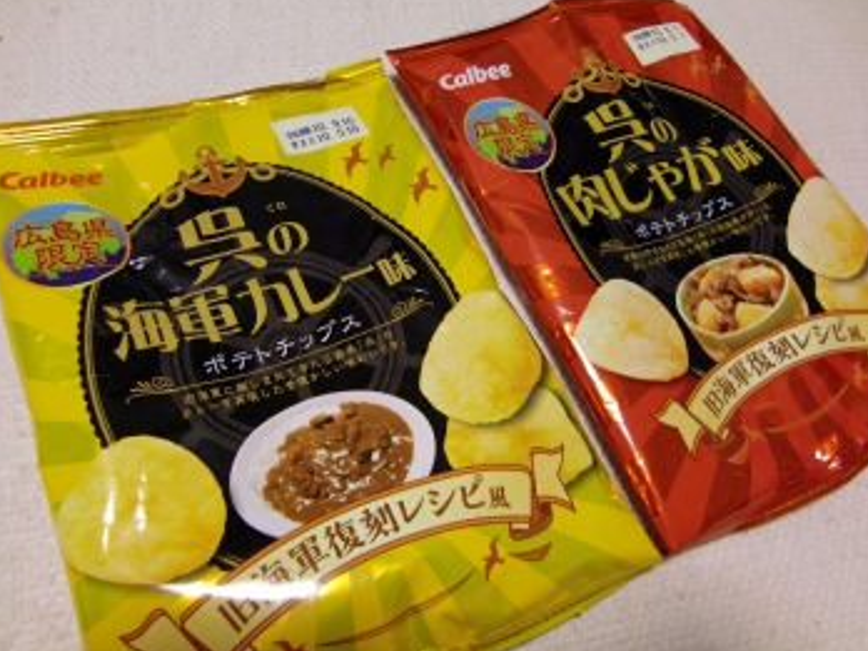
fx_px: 727
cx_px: 439
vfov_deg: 48.2
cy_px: 319
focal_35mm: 29
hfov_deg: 61.7
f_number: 2.6
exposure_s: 1/60
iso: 400
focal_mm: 4.9
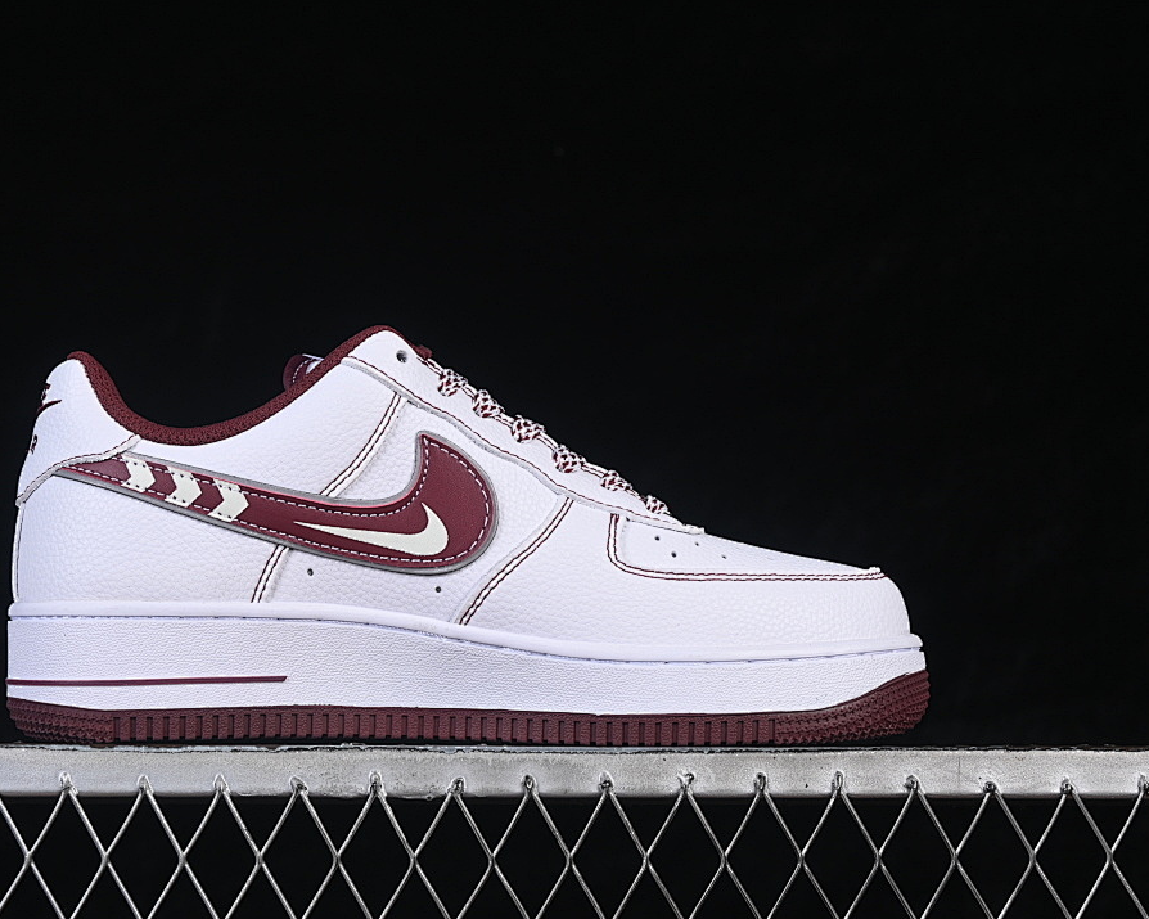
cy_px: 459
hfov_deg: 22.5
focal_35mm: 85
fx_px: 2890
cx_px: 463
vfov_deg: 18.1
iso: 160
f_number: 8
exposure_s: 1/100
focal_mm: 50
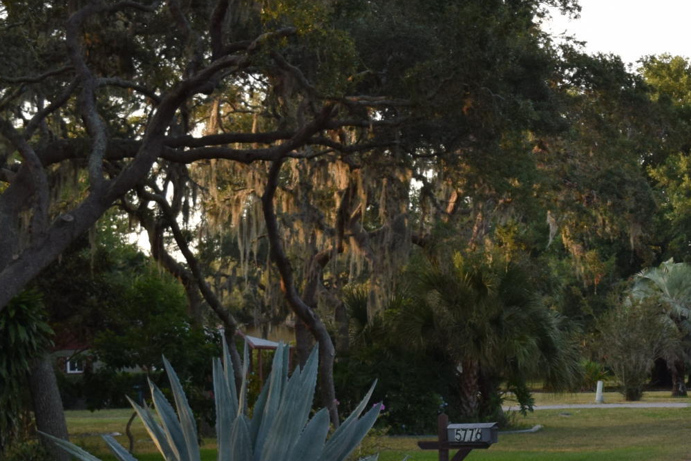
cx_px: 899
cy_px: 382
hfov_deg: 14.1
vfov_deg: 9.8
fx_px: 2678
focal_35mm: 140
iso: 400
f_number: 8
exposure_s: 1/250
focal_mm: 31
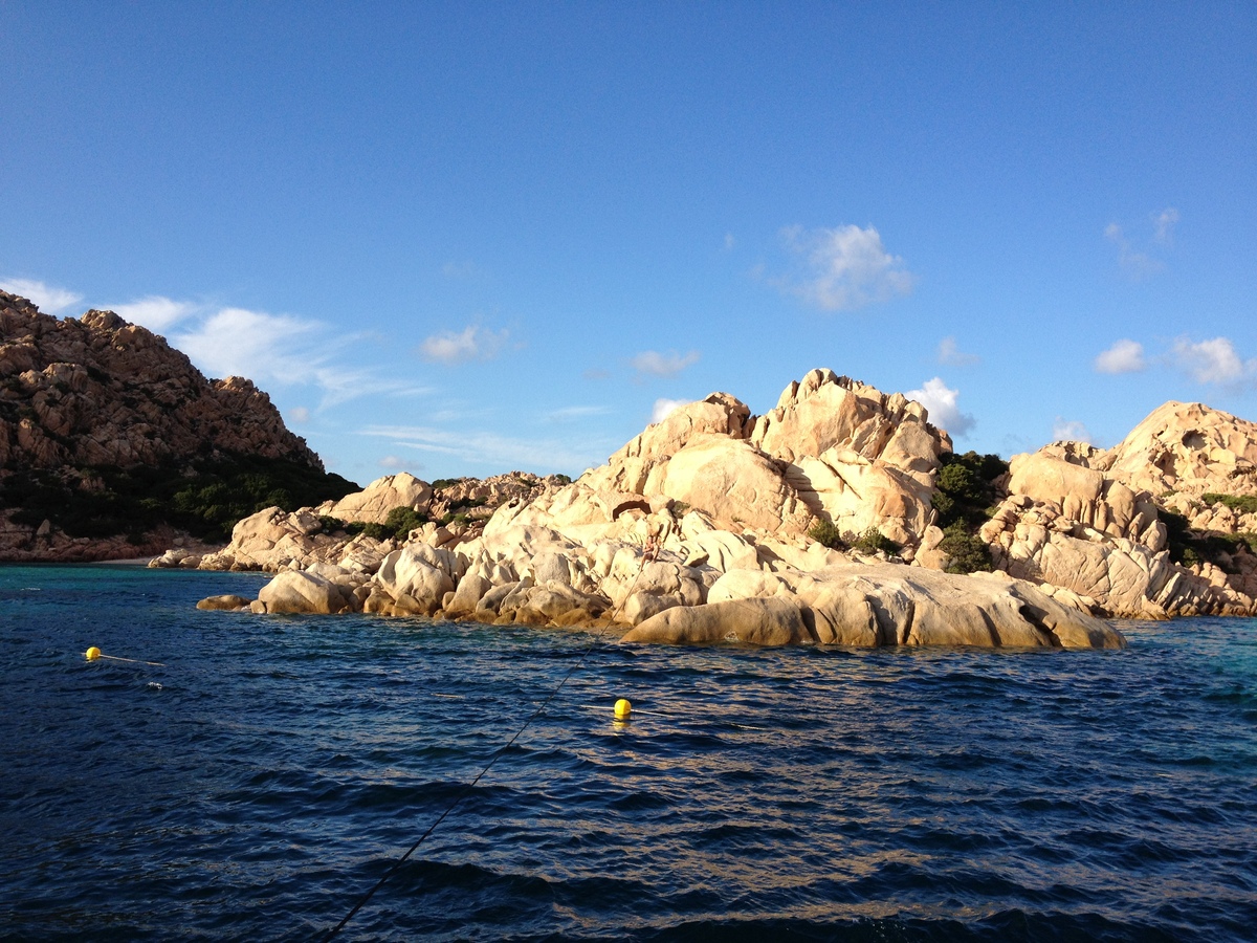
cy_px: 472
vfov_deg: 40.7
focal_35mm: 35
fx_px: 1271
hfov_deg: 52.6
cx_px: 628
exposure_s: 1/1346
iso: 64
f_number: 2.4
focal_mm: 4.28
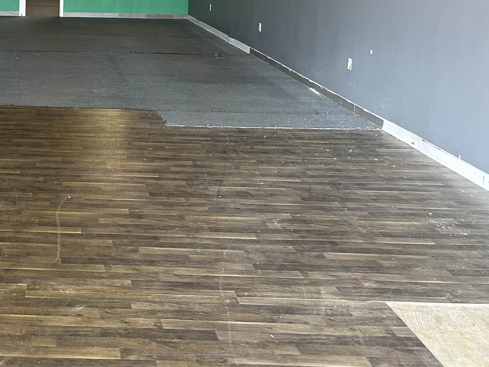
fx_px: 692
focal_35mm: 49
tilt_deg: -8.0
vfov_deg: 28.4
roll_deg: -0.5
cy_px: 30
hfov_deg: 36.2
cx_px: 36
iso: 160
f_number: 1.5
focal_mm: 5.7
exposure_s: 1/60
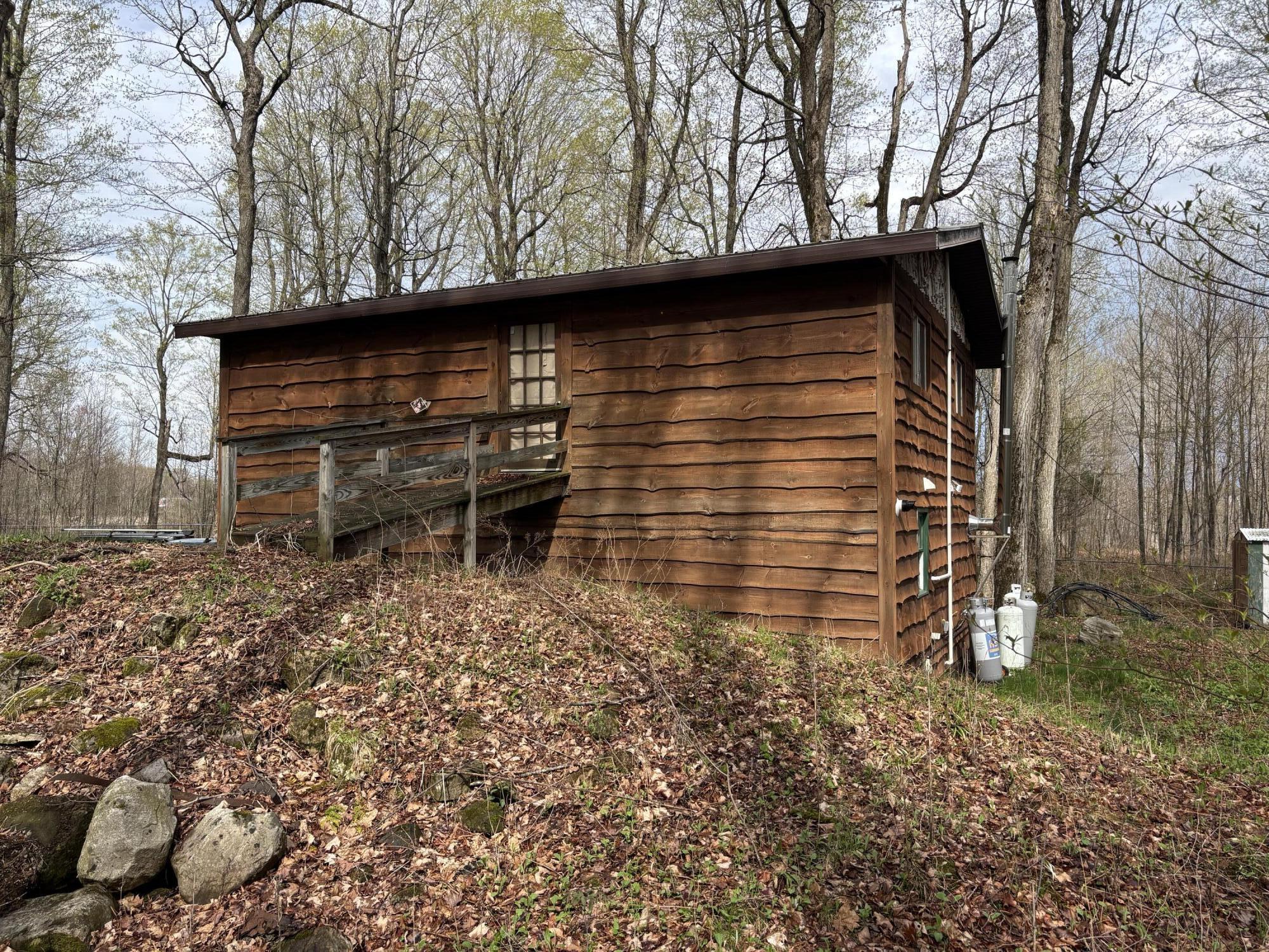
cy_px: 476
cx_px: 634
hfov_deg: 67.3
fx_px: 953
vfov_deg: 53.1
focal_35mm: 26
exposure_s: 1/1590
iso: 50
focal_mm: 5.96
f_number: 1.6
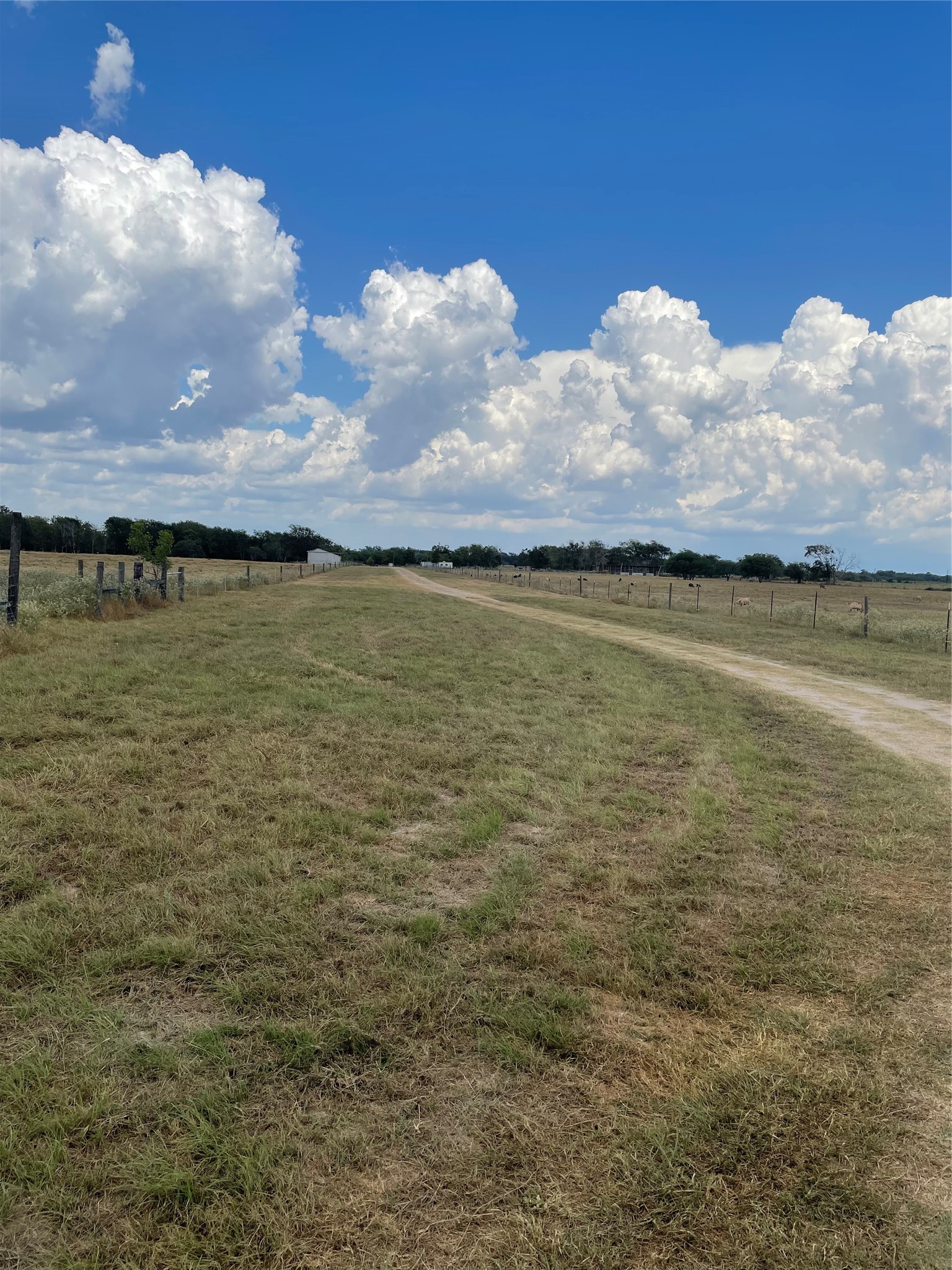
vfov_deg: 67.3
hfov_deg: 53.1
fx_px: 953
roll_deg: -1.6
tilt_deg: -3.2
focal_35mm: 26
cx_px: 476
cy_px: 635
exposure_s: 1/4464
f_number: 1.6
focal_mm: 4.2
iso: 32
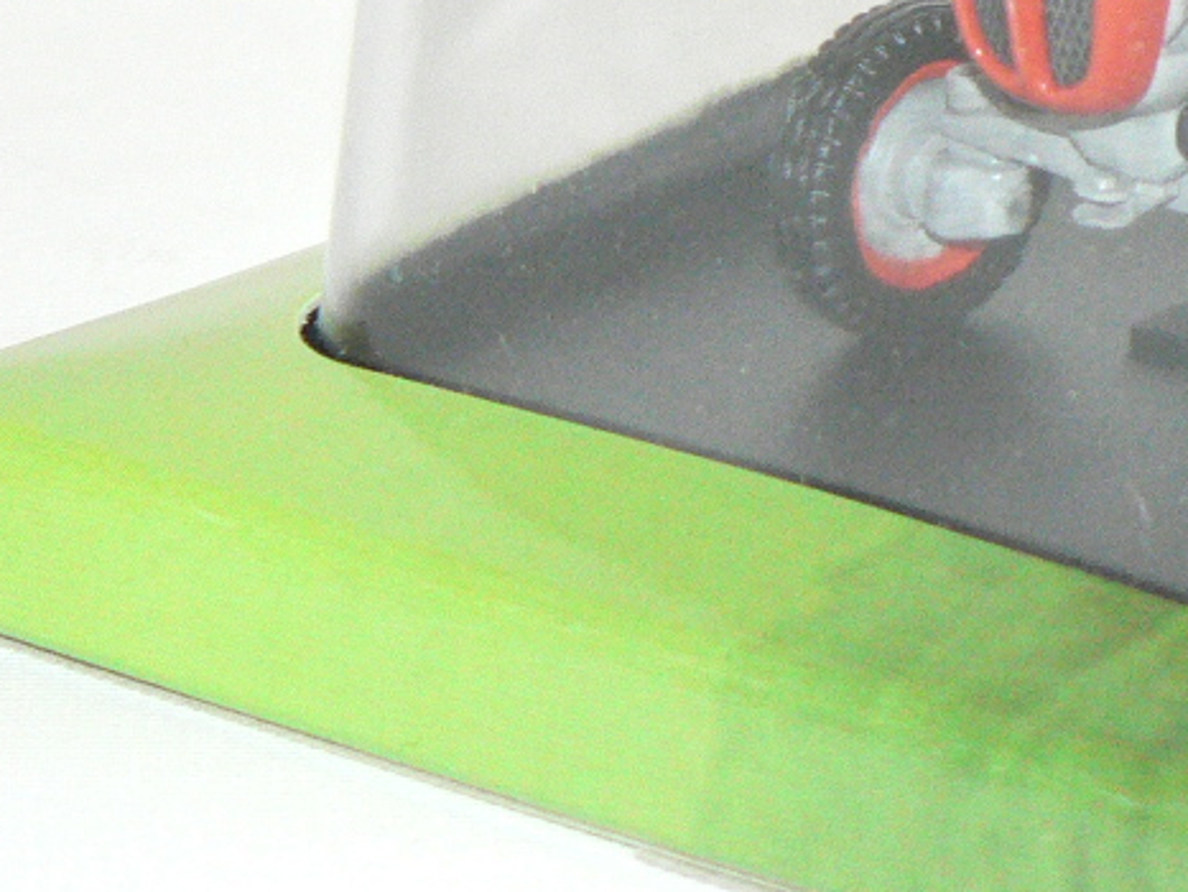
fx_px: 12258
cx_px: 1471
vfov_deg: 4.2
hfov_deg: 5.5
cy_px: -99
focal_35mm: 357
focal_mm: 21.6
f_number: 3.2
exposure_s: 1/60
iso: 400
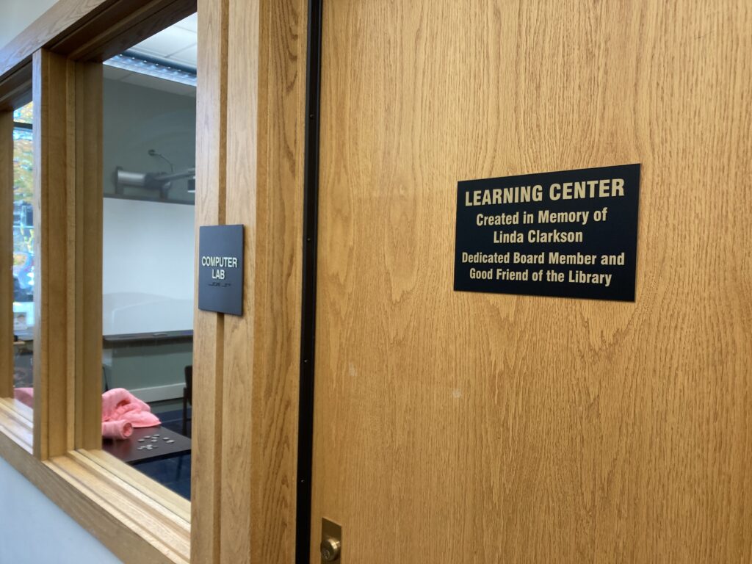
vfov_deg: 49.7
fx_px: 608
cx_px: 376
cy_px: 282
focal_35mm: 28
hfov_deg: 63.4
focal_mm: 3.99
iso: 125
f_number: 1.8
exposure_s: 1/60
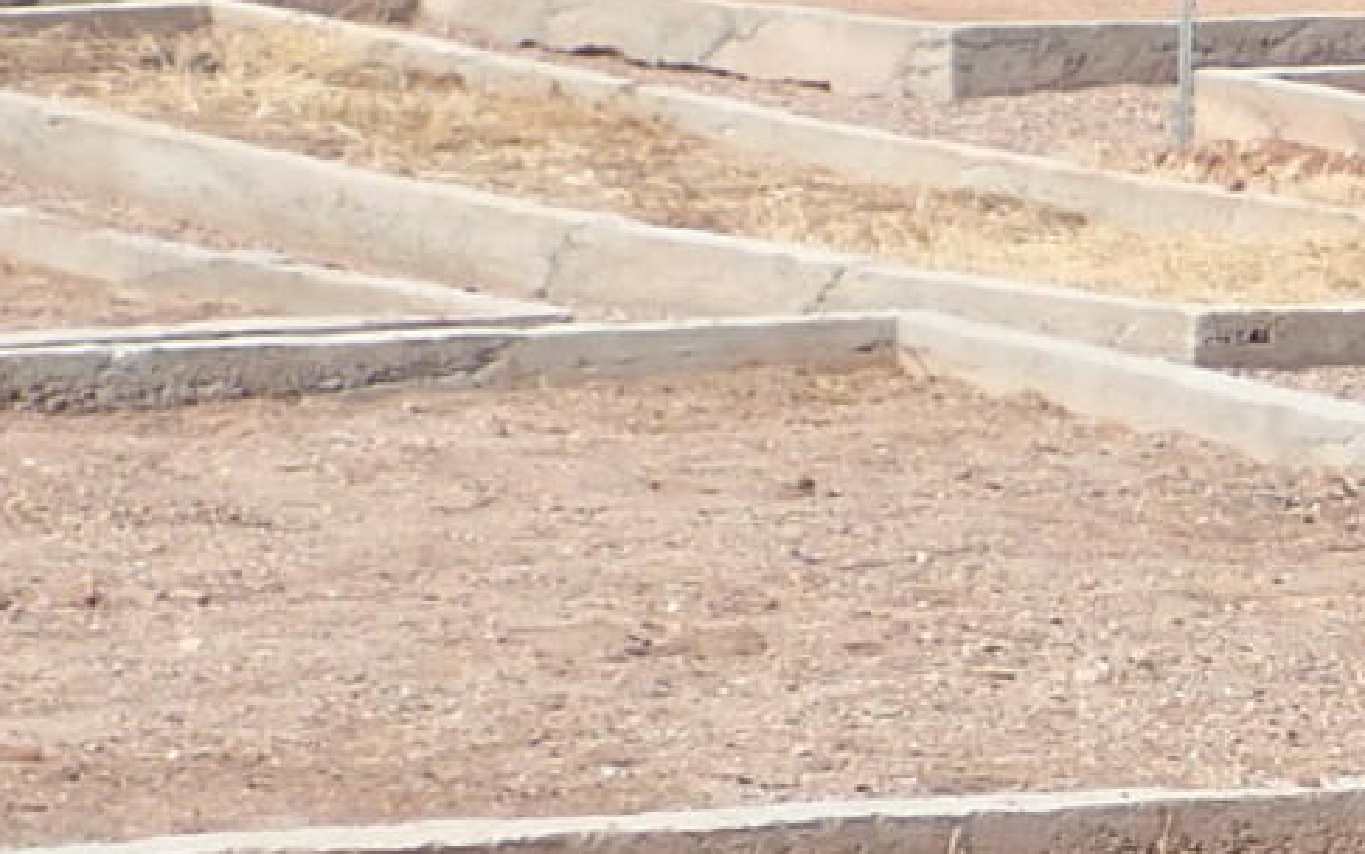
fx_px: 8521
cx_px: 1938
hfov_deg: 9.0
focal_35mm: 229
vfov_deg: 5.7
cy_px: 941
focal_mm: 6.42
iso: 100
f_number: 3.5
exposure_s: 1/640
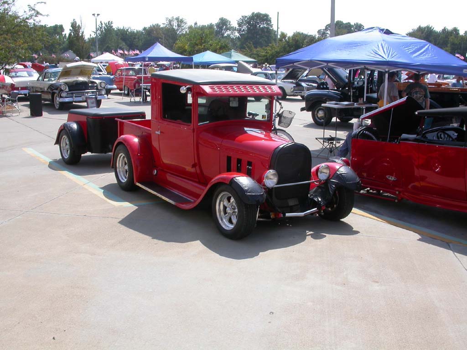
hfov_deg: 49.0
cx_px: 234
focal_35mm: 38
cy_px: 175
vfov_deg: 37.7
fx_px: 513
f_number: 7.5
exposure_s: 1/272
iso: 100
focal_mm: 7.85
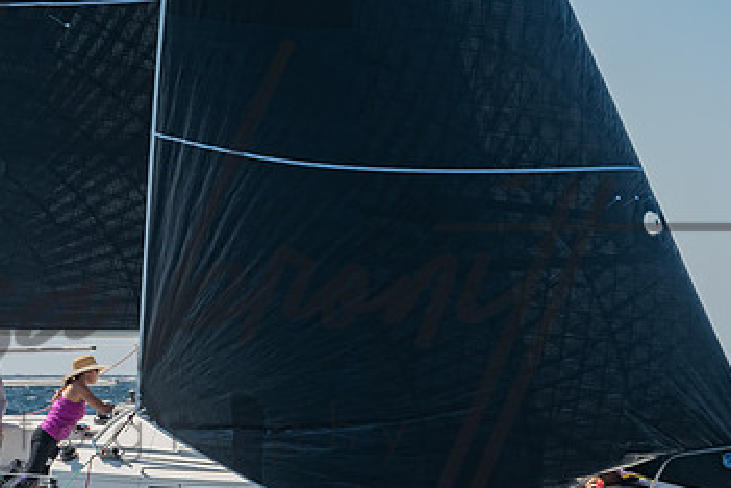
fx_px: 5766
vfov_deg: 4.8
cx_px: 115
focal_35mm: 284
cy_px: 284
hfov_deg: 7.2
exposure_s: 1/320
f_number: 6.3
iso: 160
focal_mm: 105
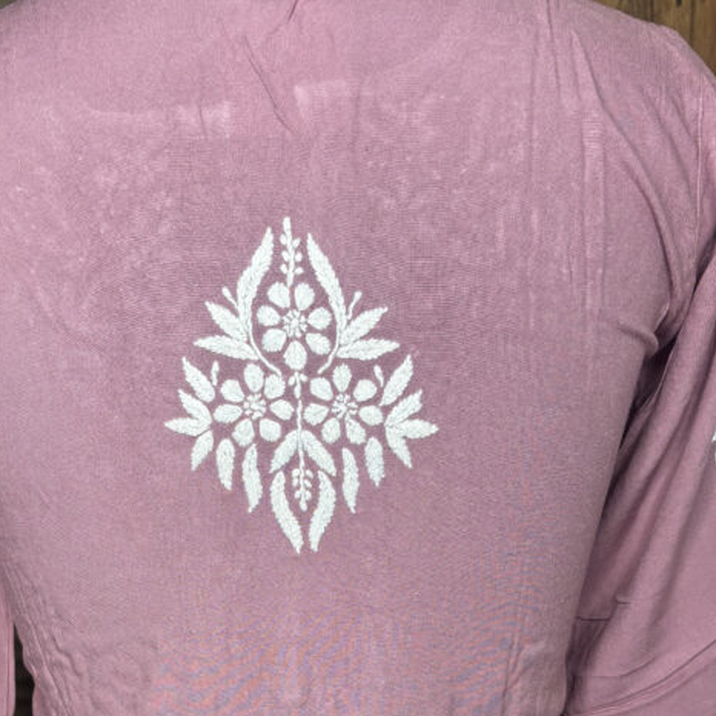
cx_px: 283
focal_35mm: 46
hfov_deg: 36.6
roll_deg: +0.4
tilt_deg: -15.1
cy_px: 594
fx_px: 1076
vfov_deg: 35.4
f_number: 1.6
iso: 100
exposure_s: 1/100
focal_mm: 5.96
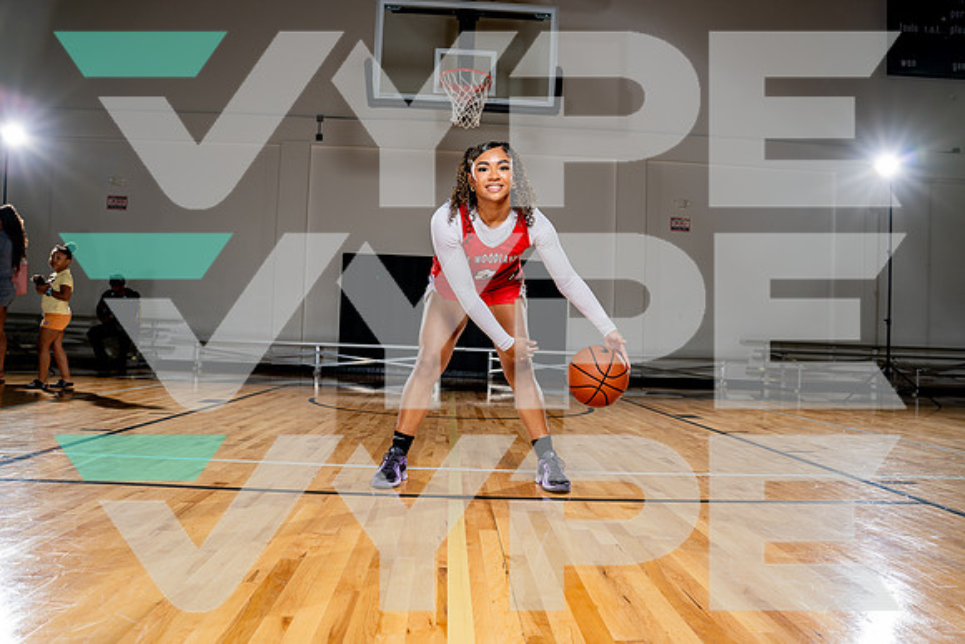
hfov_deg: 65.5
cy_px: 322
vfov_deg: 46.4
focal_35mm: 28
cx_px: 482
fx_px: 751
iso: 200
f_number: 5.6
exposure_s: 1/250
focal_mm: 28
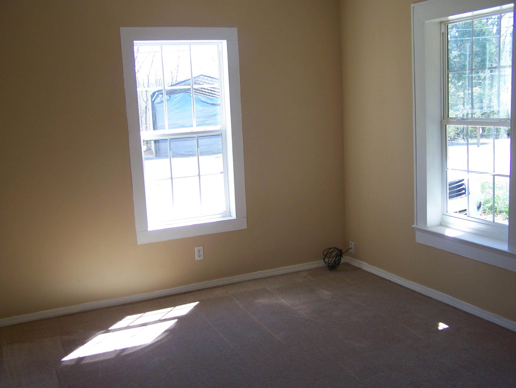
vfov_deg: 37.8
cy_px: 194
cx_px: 258
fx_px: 567
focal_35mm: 38
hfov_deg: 48.9
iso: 80
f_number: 2.8
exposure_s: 1/80
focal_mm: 6.3
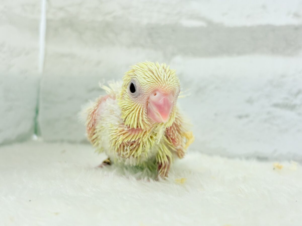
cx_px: 151
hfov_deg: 36.8
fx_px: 454
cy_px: 113
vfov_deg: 28.0
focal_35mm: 52
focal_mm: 5.96
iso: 80
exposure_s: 1/100
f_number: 1.6
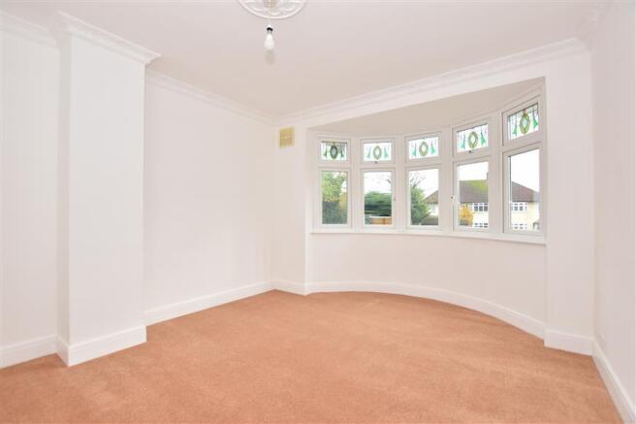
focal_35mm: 15
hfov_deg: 100.4
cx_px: 318
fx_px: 265
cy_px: 212
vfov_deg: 77.3
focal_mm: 10
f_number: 5.6
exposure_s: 1/125
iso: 400
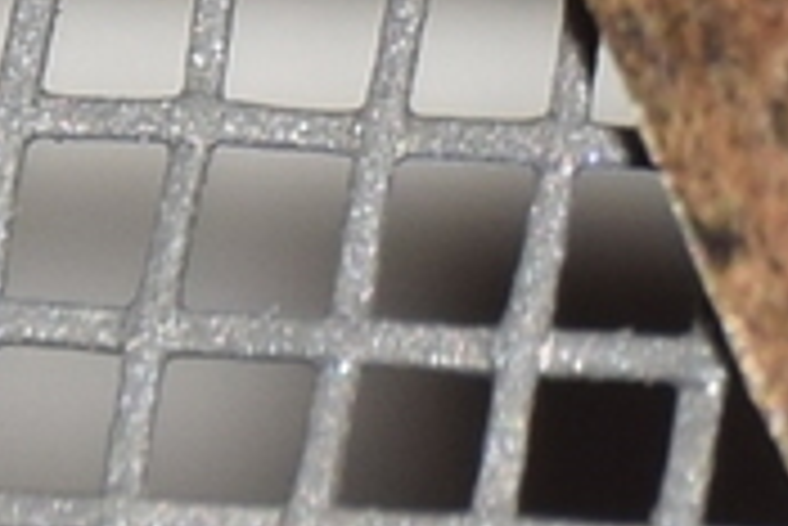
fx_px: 25170
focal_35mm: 1149
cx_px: 1139
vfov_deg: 1.2
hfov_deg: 1.8
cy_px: -319
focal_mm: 140
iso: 100
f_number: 13
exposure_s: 1/160
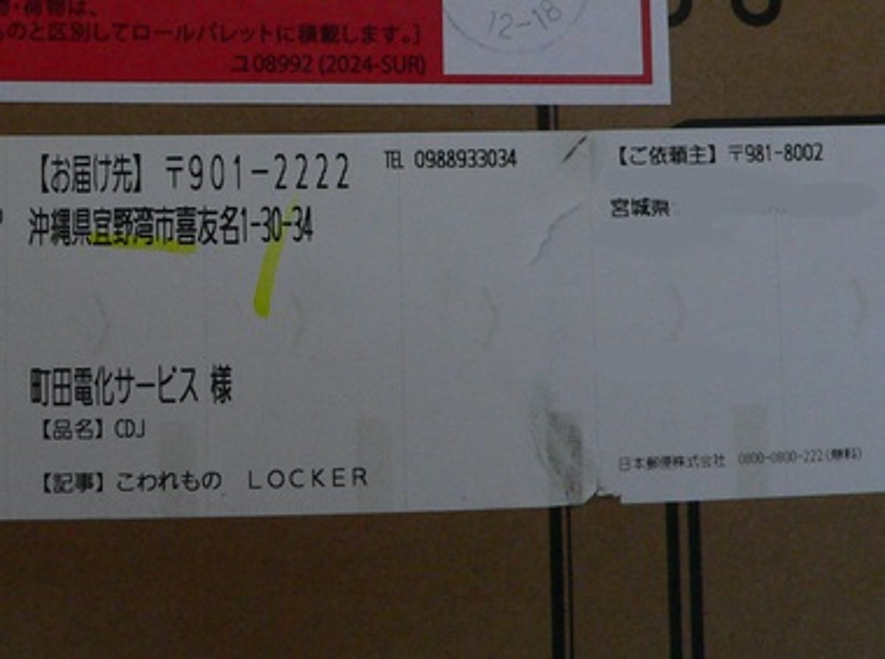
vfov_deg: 39.5
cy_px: 330
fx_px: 918
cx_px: 442
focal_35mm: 36
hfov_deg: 51.5
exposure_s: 1/80
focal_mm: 6
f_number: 2.8
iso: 200
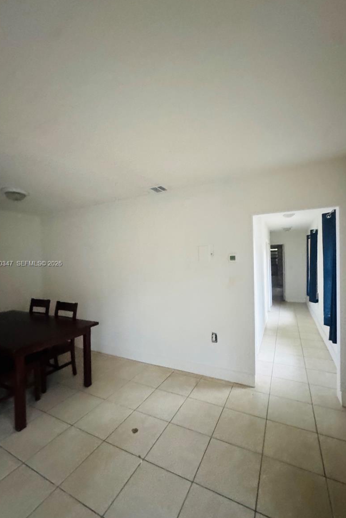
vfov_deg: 100.4
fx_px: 216
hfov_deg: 77.3
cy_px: 264
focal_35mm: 15
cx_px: 180
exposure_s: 1/57
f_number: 2.2
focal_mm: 2.22
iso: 1250
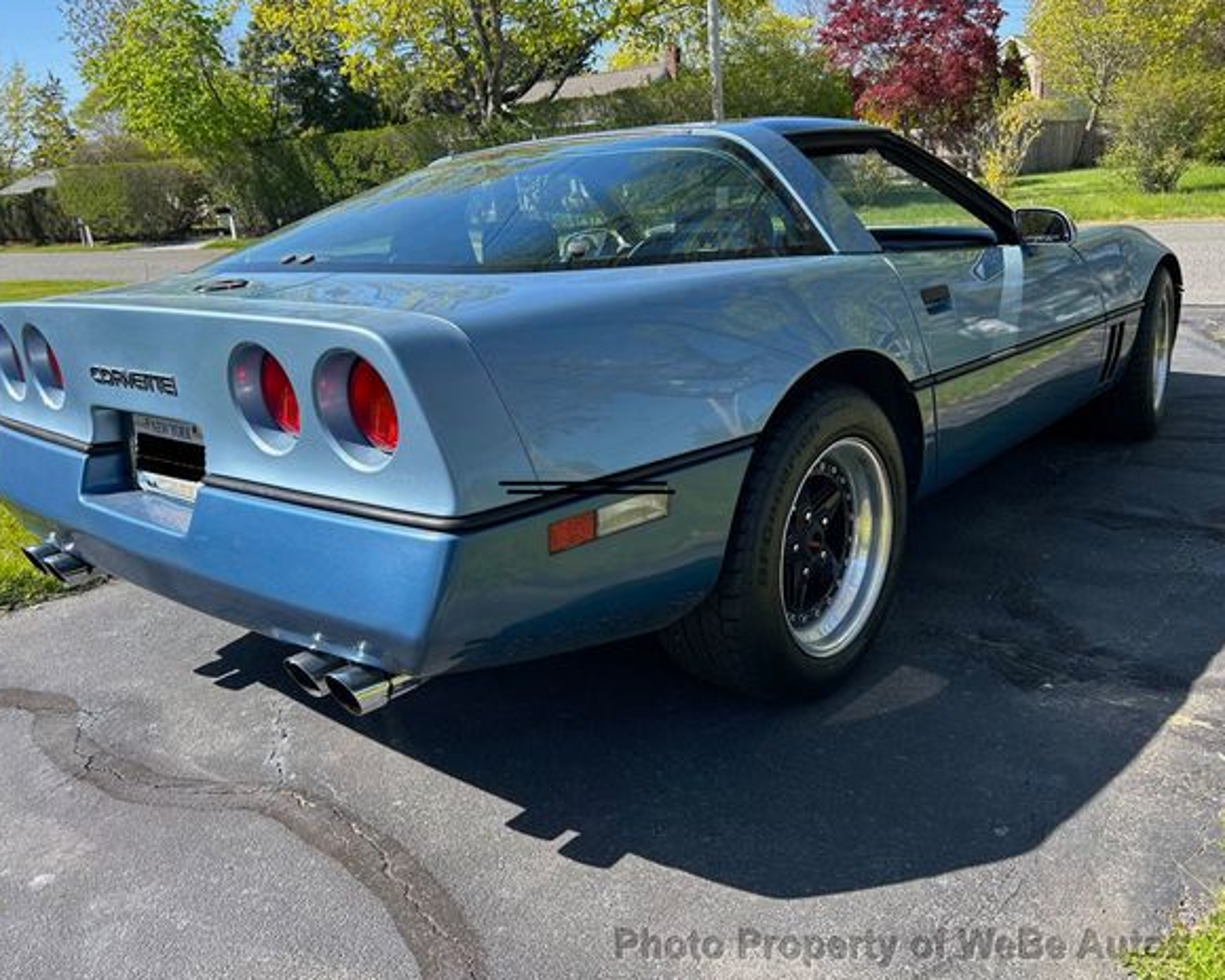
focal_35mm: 28
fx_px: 1015
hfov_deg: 62.2
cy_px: 484
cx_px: 583
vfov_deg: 51.5
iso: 50
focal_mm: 5.7
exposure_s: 1/1224
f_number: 1.5
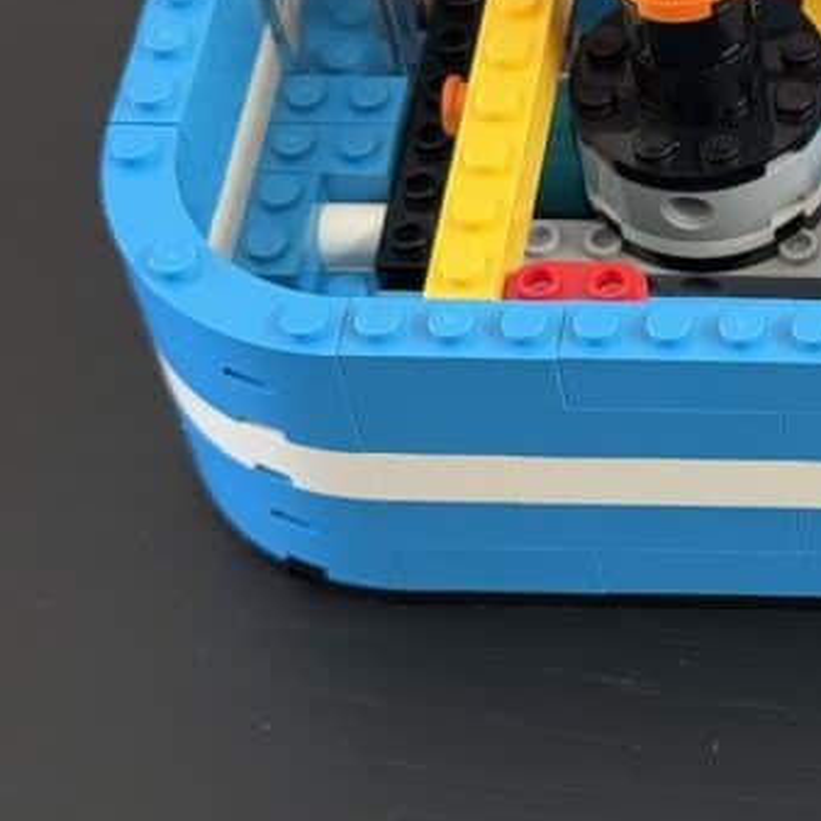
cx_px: 1245
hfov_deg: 12.8
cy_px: -15
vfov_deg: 13.3
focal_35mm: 129
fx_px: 3461
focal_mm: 6.76
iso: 250
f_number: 1.78
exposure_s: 1/59
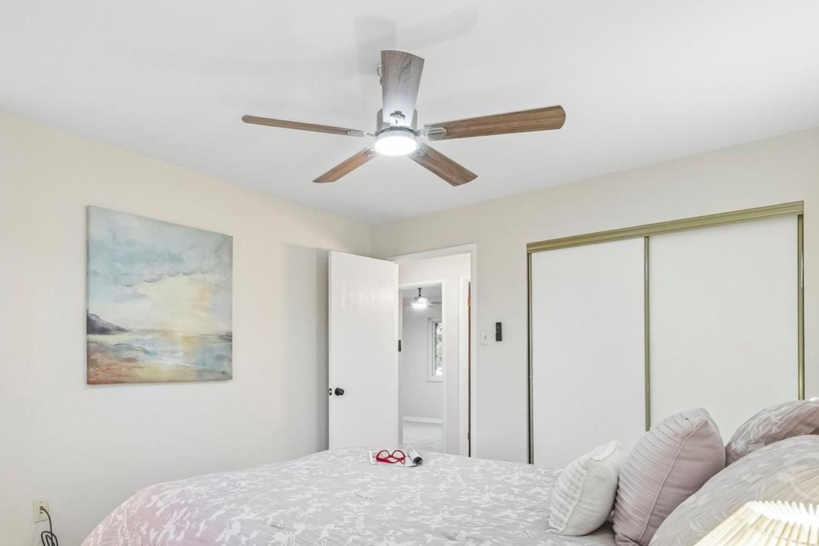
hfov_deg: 77.2
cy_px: 361
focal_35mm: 22
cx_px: 307
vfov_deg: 56.1
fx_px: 500
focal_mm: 10
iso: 800
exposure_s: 1/20
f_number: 8
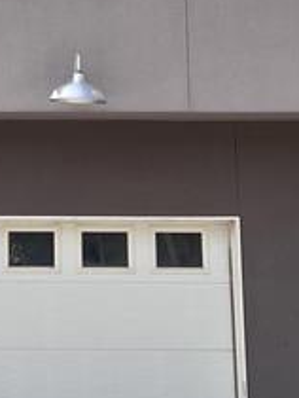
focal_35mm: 95
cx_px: 2
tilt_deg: +11.7
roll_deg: +0.7
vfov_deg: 20.2
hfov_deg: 15.3
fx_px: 1092
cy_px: 32
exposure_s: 1/2045
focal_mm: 5.7
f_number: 1.5
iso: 50
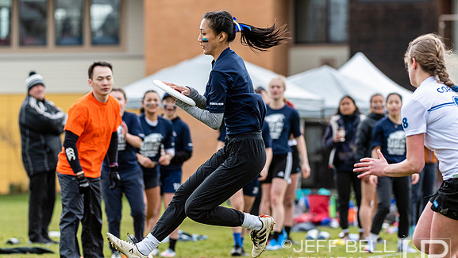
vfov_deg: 3.8
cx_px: 229
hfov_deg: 6.8
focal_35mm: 316
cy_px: 125
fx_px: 3839
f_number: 4
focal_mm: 200
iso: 720
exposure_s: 1/1250
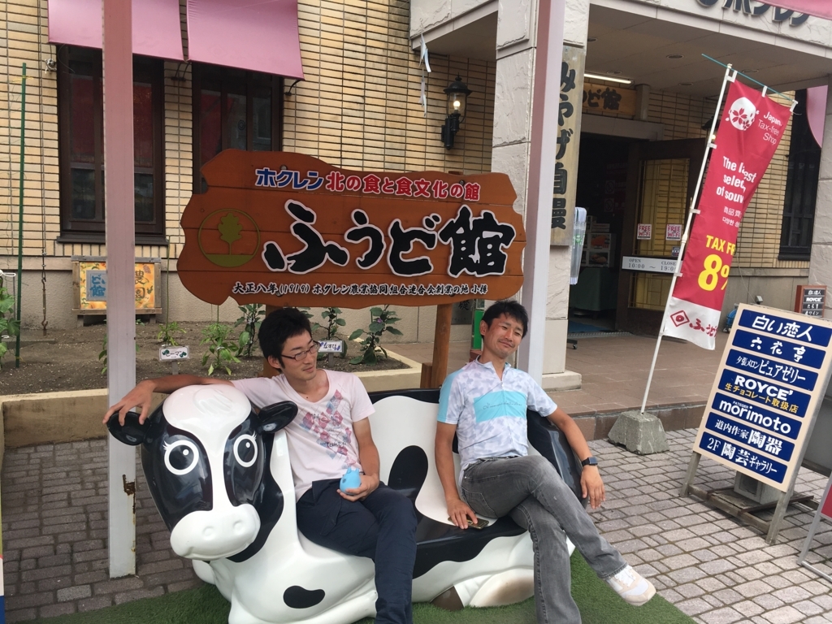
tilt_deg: -6.7
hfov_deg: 61.7
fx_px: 697
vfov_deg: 48.2
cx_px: 416
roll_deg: -2.3
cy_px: 312
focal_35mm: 29
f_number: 2.2
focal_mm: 4.15
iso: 25
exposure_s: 1/739
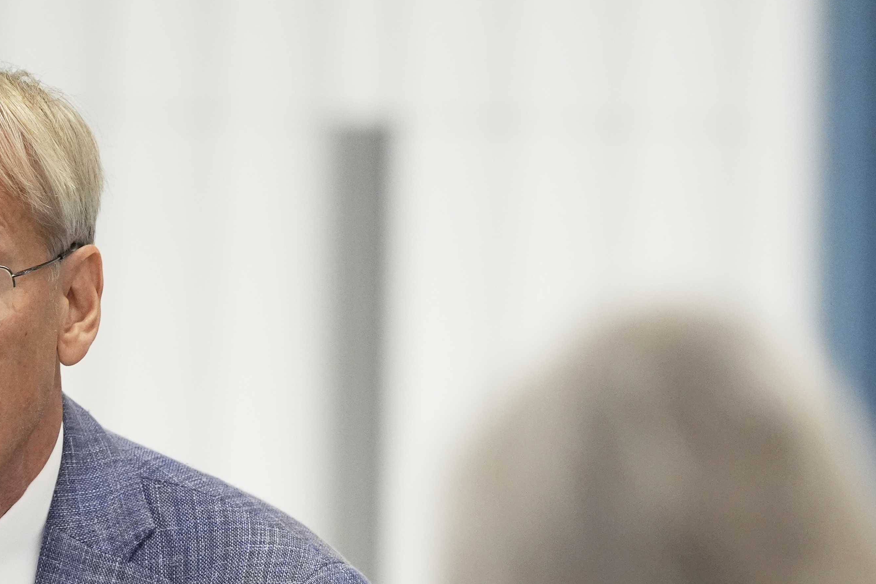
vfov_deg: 1.5
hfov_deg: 2.3
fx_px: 21971
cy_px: 597
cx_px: 563
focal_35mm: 903
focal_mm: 400
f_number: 2.8
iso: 5000
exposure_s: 1/1000
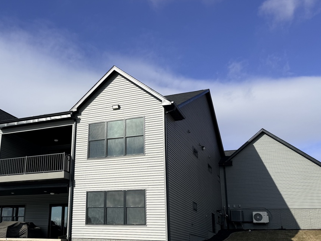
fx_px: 371
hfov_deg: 45.2
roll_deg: -2.8
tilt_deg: +17.3
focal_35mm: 40
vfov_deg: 35.8
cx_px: 81
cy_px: 146
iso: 80
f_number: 1.78
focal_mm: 6.76
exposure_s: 1/7353
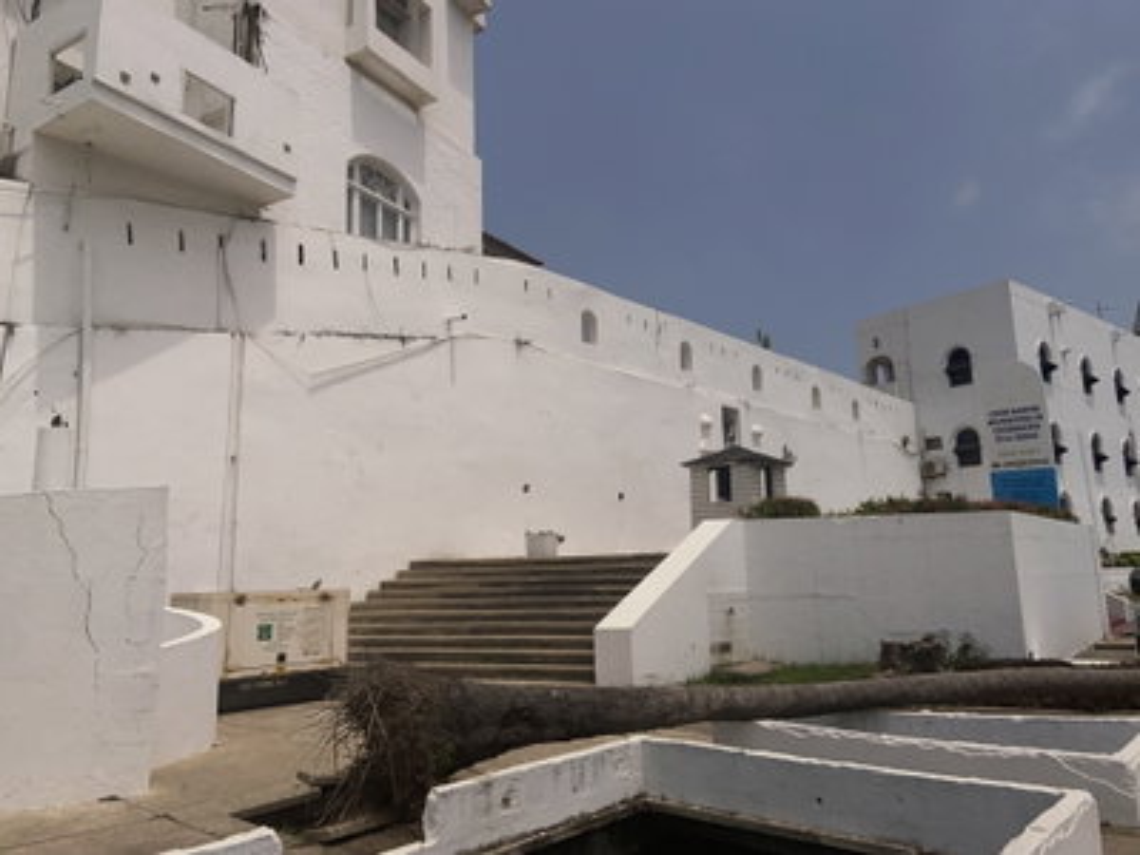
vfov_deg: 53.1
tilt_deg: +8.9
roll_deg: +0.4
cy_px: 428
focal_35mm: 26
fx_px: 856
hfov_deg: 67.3
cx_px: 570
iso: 32
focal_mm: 4.25
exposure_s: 1/22727
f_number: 1.8
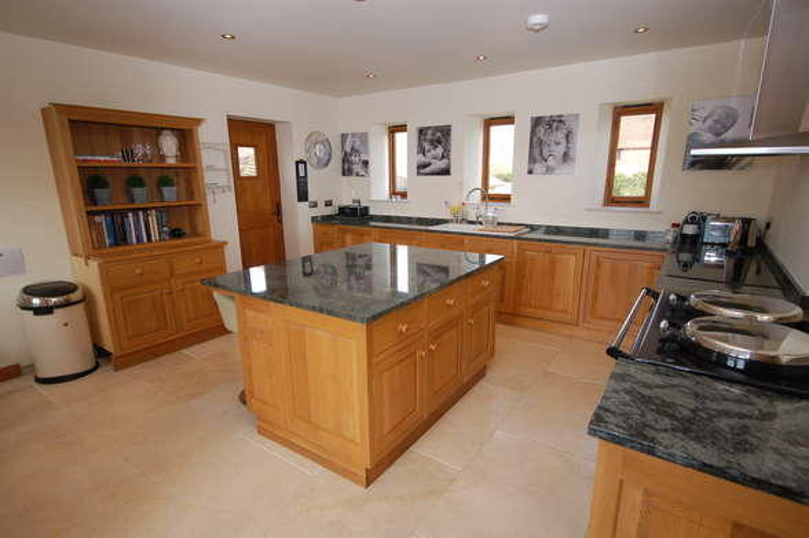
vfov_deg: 63.1
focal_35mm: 20
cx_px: 404
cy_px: 269
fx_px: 438
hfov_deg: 85.5
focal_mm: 13
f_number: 4.5
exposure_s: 1/80
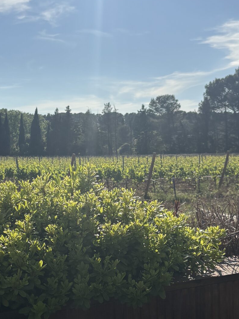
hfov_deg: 23.2
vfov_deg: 30.6
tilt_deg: -5.8
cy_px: 204
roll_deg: +1.3
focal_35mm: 63
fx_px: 580
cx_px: 89
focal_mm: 5.96
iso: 50
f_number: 1.6
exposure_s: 1/9091
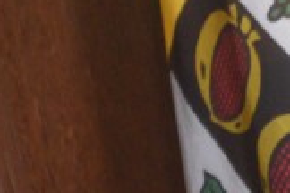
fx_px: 8973
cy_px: -135
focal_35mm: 1114
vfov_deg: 1.2
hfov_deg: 1.8
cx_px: 863
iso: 3200
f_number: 3.2
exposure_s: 1/160
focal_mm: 150
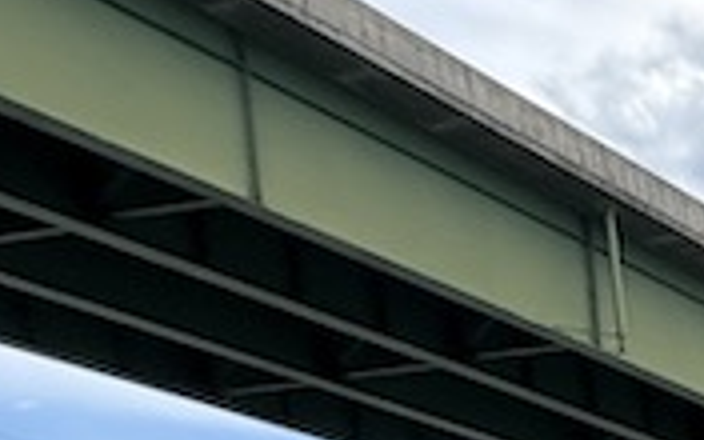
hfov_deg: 16.4
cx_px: 1572
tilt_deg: -8.9
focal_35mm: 76
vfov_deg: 12.7
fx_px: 1458
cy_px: 1098
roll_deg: +0.2
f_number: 2.2
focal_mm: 2.22
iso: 50
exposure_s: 1/901
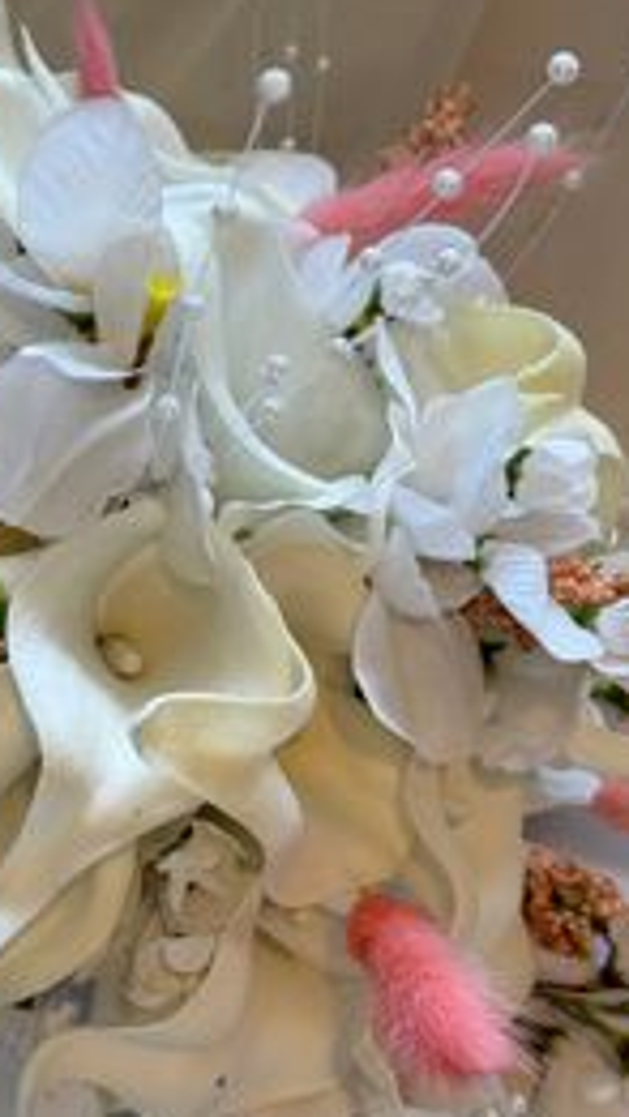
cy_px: 629
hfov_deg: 15.1
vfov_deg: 26.5
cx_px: 235
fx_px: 2370
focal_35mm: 80
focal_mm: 6.76
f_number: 1.78
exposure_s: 1/60
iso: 50
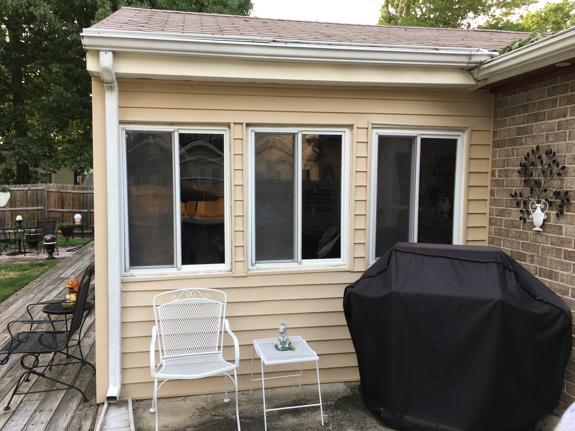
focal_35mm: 29
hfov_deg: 61.7
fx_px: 482
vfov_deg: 48.2
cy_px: 216
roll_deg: -0.7
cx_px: 288
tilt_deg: -3.9
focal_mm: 4.15
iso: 32
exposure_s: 1/60
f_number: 2.2
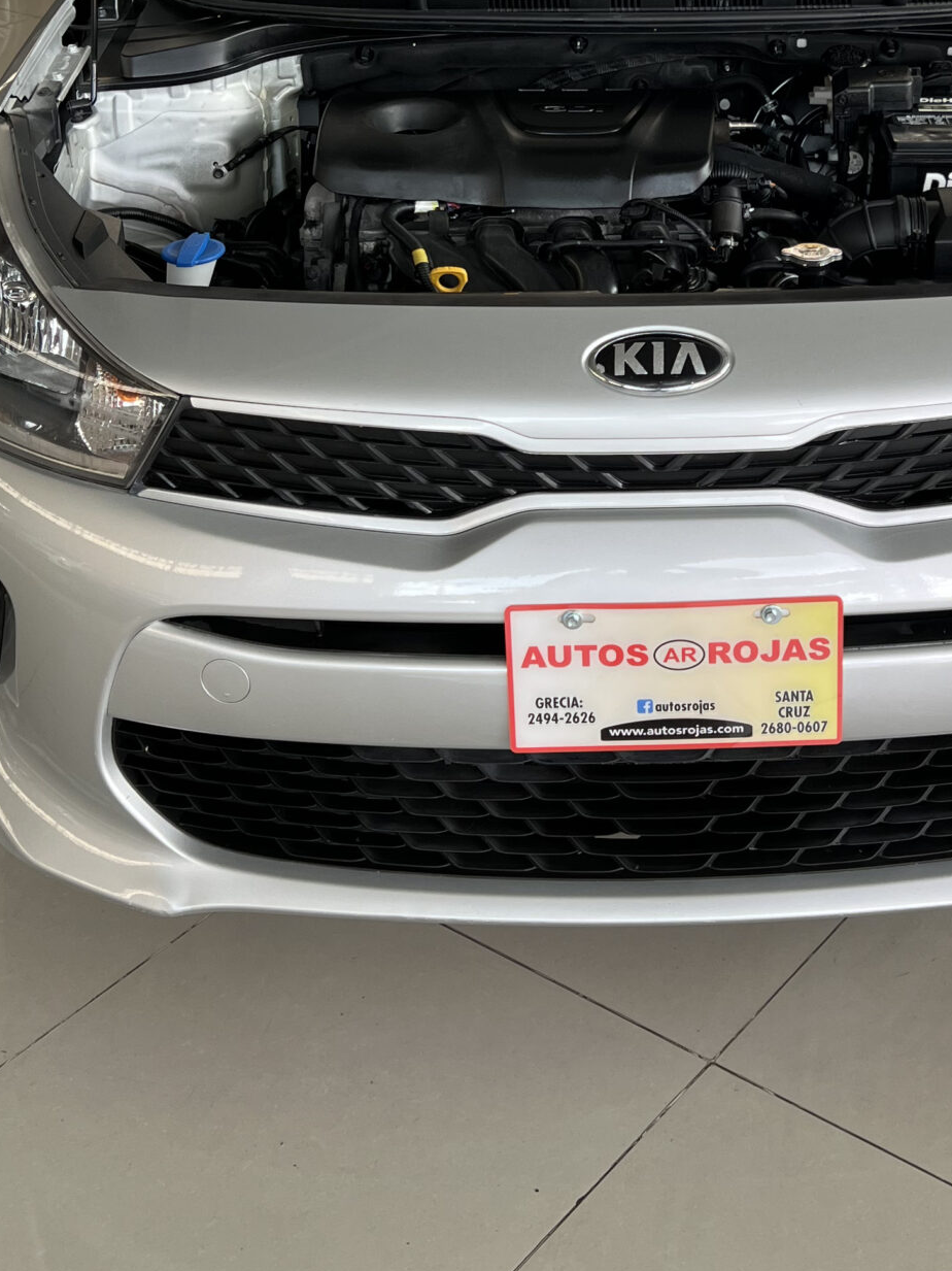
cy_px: 252
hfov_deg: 26.7
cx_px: 712
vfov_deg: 34.4
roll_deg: +0.8
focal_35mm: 54
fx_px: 1981
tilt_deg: -21.2
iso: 64
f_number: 1.5
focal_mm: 5.7
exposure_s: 1/121
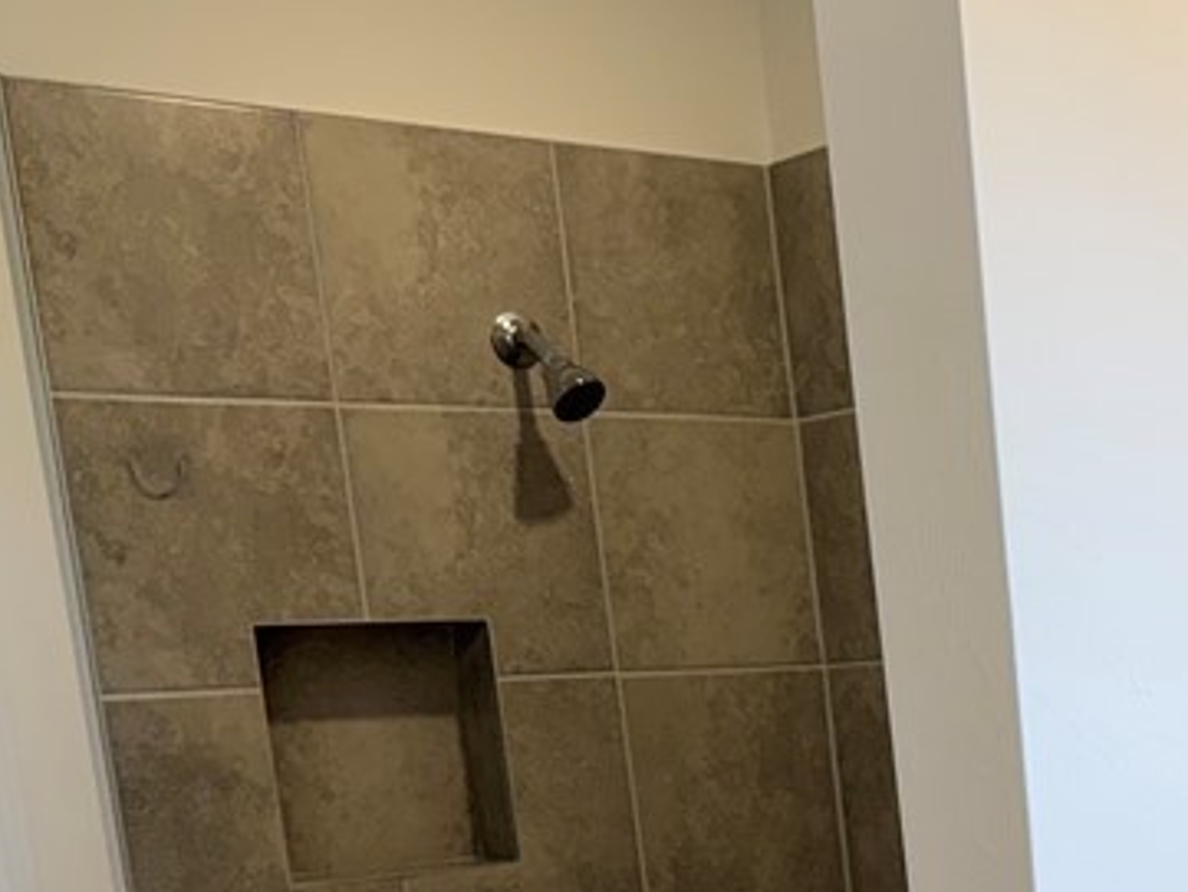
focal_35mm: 68
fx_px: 2334
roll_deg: +3.6
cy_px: 1208
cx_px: 1313
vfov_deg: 19.6
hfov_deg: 26.3
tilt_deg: -11.3
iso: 64
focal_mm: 6.76
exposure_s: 1/159
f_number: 1.78
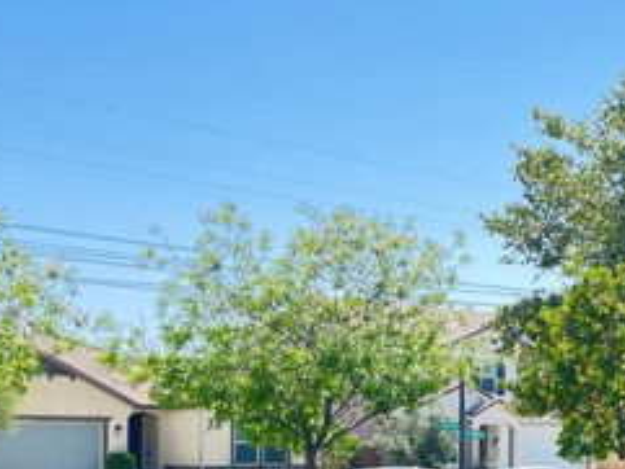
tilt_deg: +1.3
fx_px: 1246
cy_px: 409
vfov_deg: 20.9
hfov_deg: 27.0
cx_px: 584
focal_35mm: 69
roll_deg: -0.5
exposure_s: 1/974
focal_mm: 5.7
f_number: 1.5
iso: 50
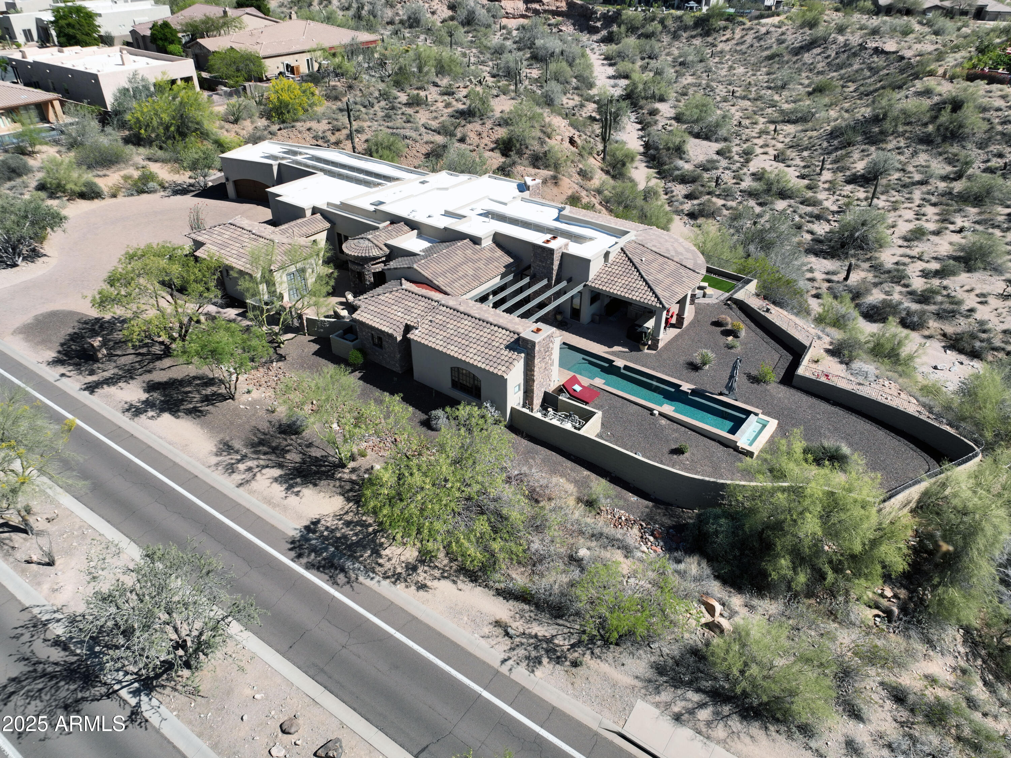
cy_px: 379
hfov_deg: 71.6
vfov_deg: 56.8
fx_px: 701
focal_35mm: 24
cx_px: 506
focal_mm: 12.29
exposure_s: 1/2000
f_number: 2.8
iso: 130
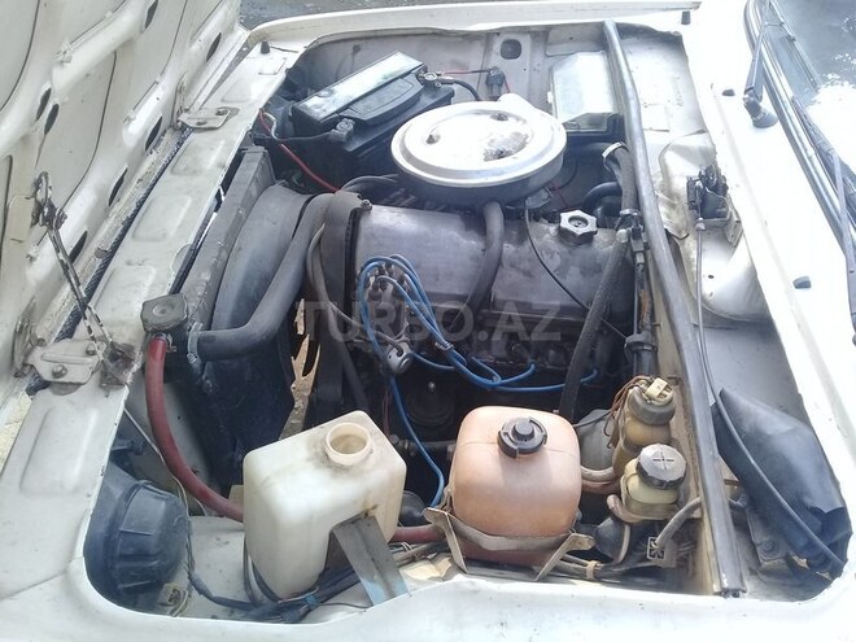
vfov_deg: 45.4
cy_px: 321
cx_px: 428
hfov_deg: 58.4
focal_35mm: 31
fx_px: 767
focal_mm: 3.3
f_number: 2.2
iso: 50
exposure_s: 1/215
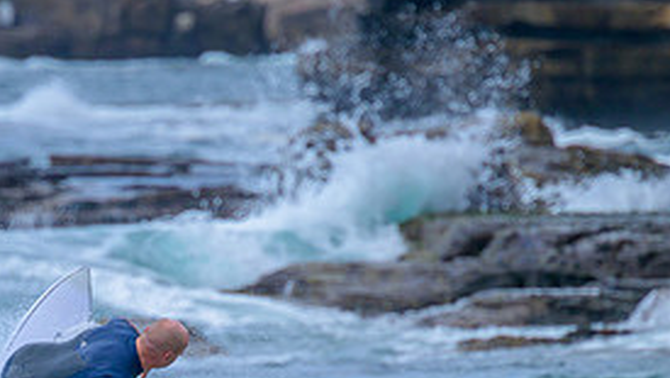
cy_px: 443
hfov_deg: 1.7
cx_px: 117
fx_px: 21987
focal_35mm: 1237
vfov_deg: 1.0
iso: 450
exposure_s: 1/2000
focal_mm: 560
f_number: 8
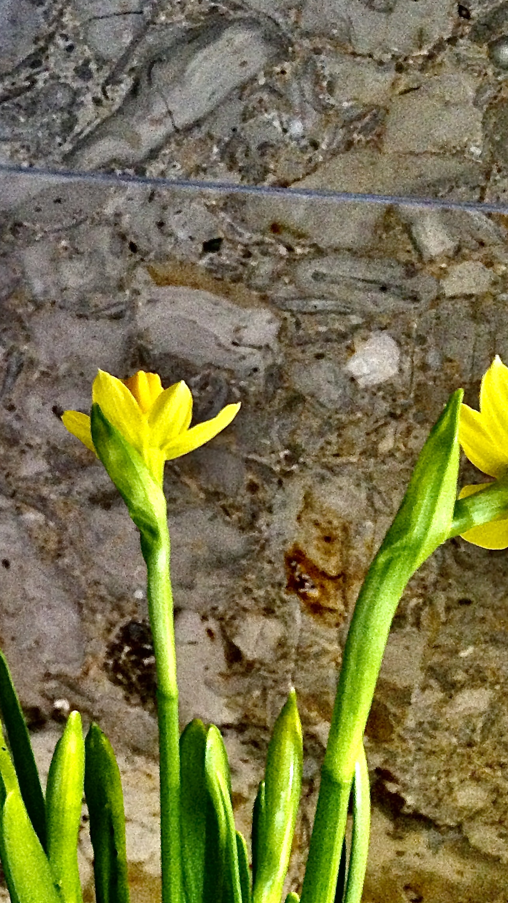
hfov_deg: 22.6
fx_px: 1222
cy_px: 465
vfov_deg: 40.6
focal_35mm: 51
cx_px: 2
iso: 400
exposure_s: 1/15
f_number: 2.4
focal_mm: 4.12
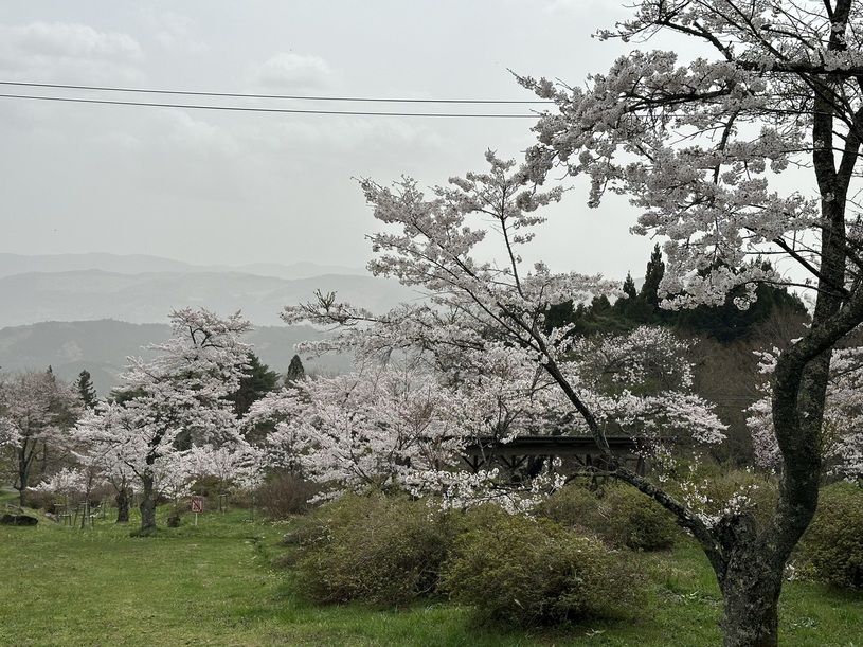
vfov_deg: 30.3
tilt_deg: -1.6
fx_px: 1196
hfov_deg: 39.7
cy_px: 324
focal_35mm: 48
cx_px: 432
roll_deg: -1.8
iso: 64
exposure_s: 1/6623
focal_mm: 6.86
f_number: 1.78
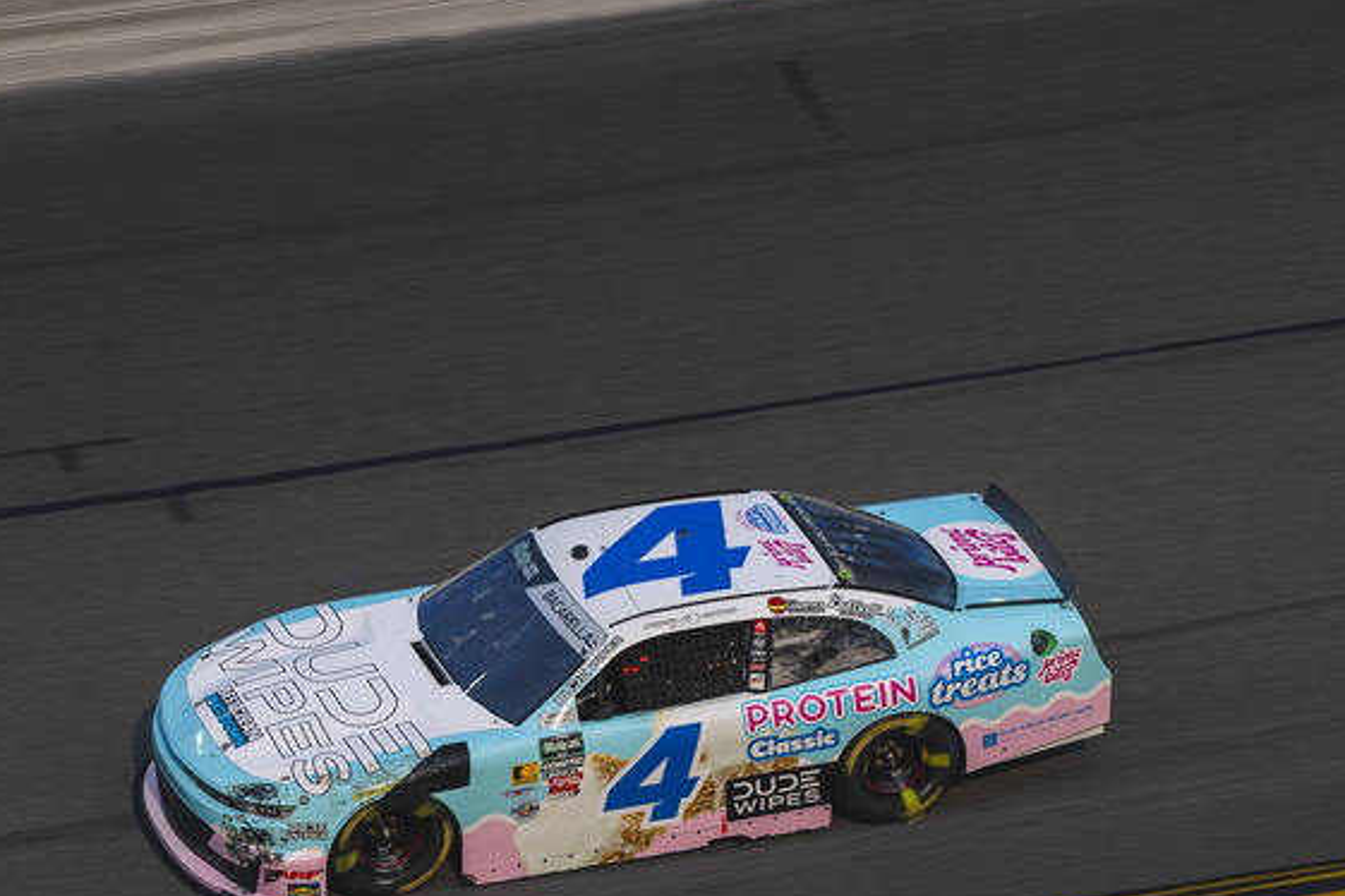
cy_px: 604
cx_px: 650
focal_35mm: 226
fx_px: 8443
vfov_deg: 6.1
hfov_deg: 9.1
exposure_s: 1/320
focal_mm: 160
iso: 100
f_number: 5.6
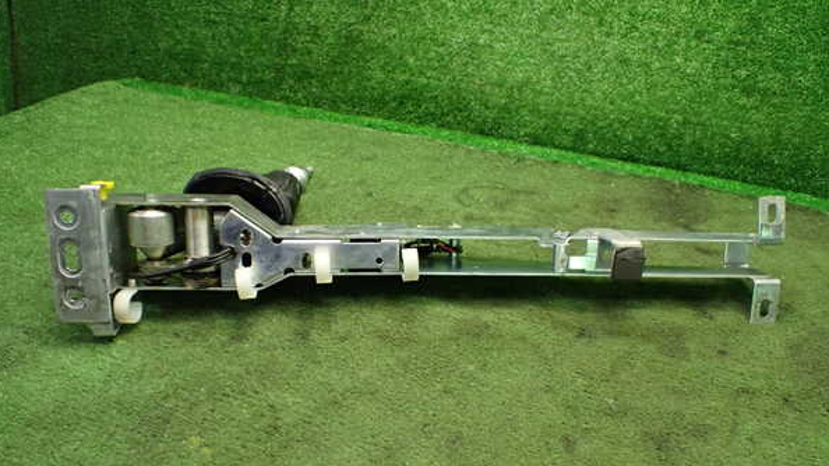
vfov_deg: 35.5
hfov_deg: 59.5
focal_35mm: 33
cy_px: 280
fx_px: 725
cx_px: 412
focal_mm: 5.4
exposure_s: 1/125
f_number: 2.3
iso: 800
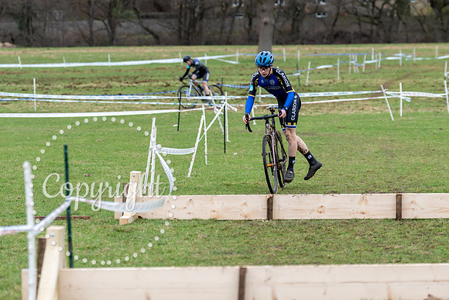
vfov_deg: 8.9
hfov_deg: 13.3
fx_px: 1923
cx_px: 264
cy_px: 78
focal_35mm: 154
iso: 800
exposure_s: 1/1000
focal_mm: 104
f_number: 3.2
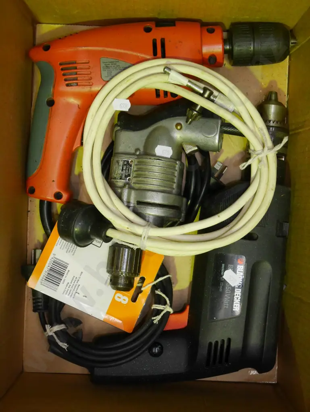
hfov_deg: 26.1
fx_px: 668
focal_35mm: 56
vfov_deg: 34.3
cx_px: 155
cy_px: 206
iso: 3200
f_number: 5.4
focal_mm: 28
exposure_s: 1/100
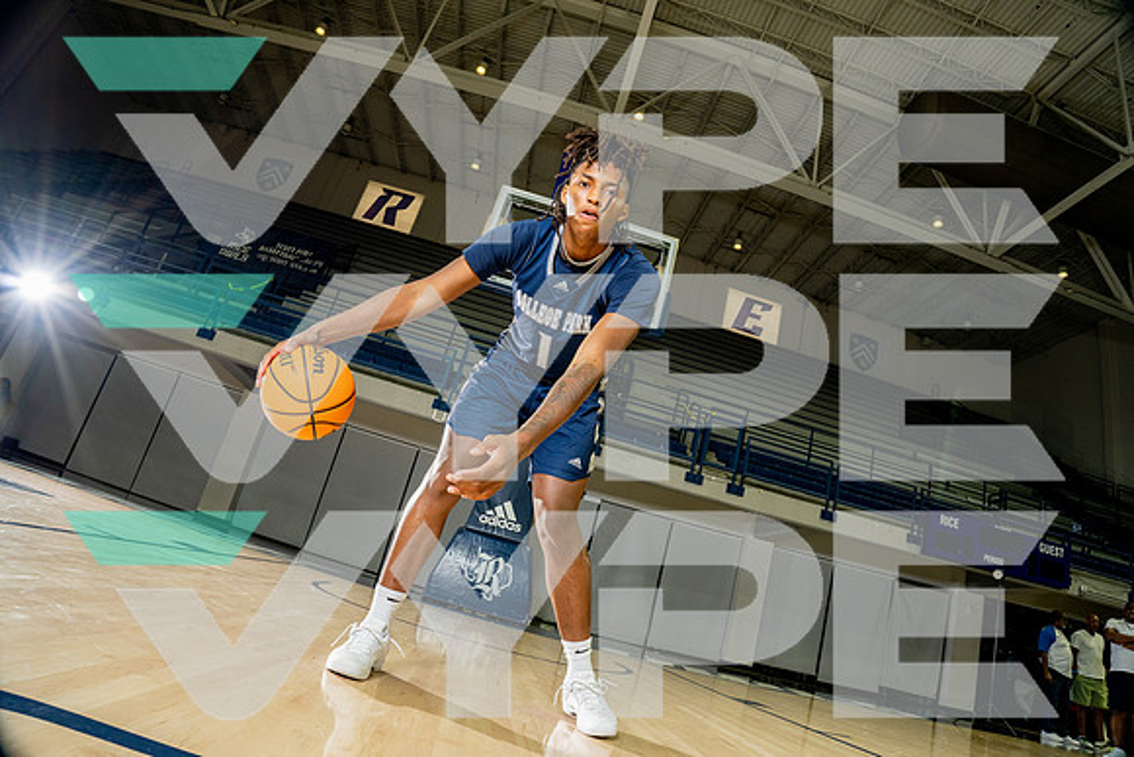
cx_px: 567
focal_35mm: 20
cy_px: 378
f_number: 7.1
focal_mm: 20
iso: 640
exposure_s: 1/250
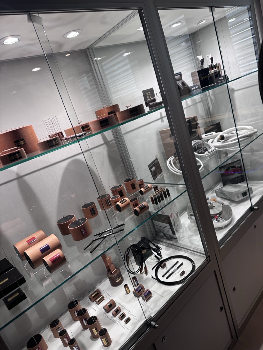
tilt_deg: -13.5
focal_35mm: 24
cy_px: 175
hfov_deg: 56.8
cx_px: 132
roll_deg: +16.3
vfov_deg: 71.6
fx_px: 243
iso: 100
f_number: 1.78
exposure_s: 1/119
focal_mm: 6.86
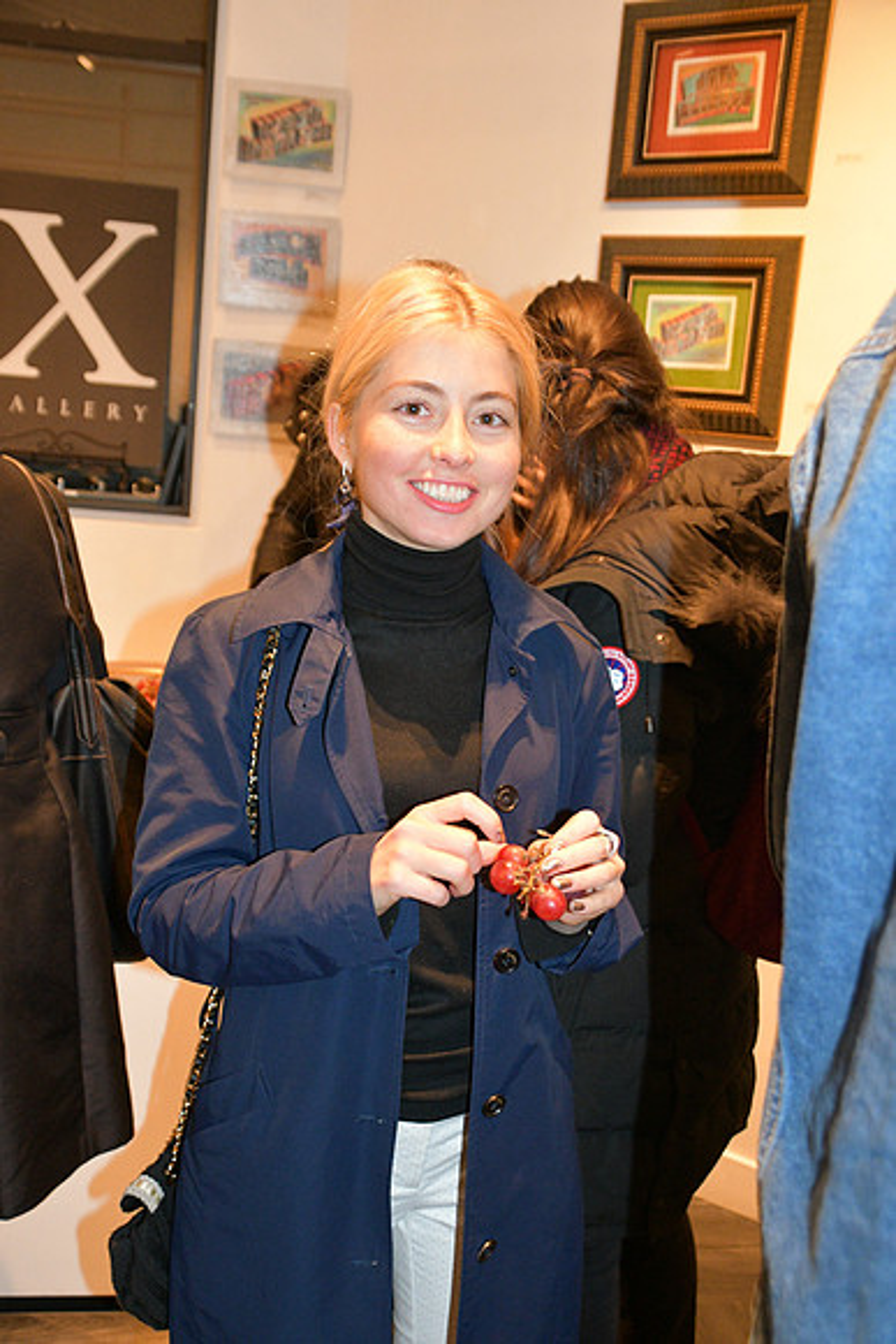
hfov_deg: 36.9
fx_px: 1343
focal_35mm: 36
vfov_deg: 53.1
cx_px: 448
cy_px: 672
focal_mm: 24
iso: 2500
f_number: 3.8
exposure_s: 1/60
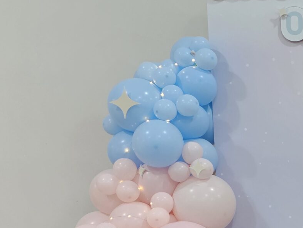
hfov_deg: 22.4
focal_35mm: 75
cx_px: 426
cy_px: 244
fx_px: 657
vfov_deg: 18.9
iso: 400
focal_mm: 6.3
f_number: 1.7
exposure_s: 1/100
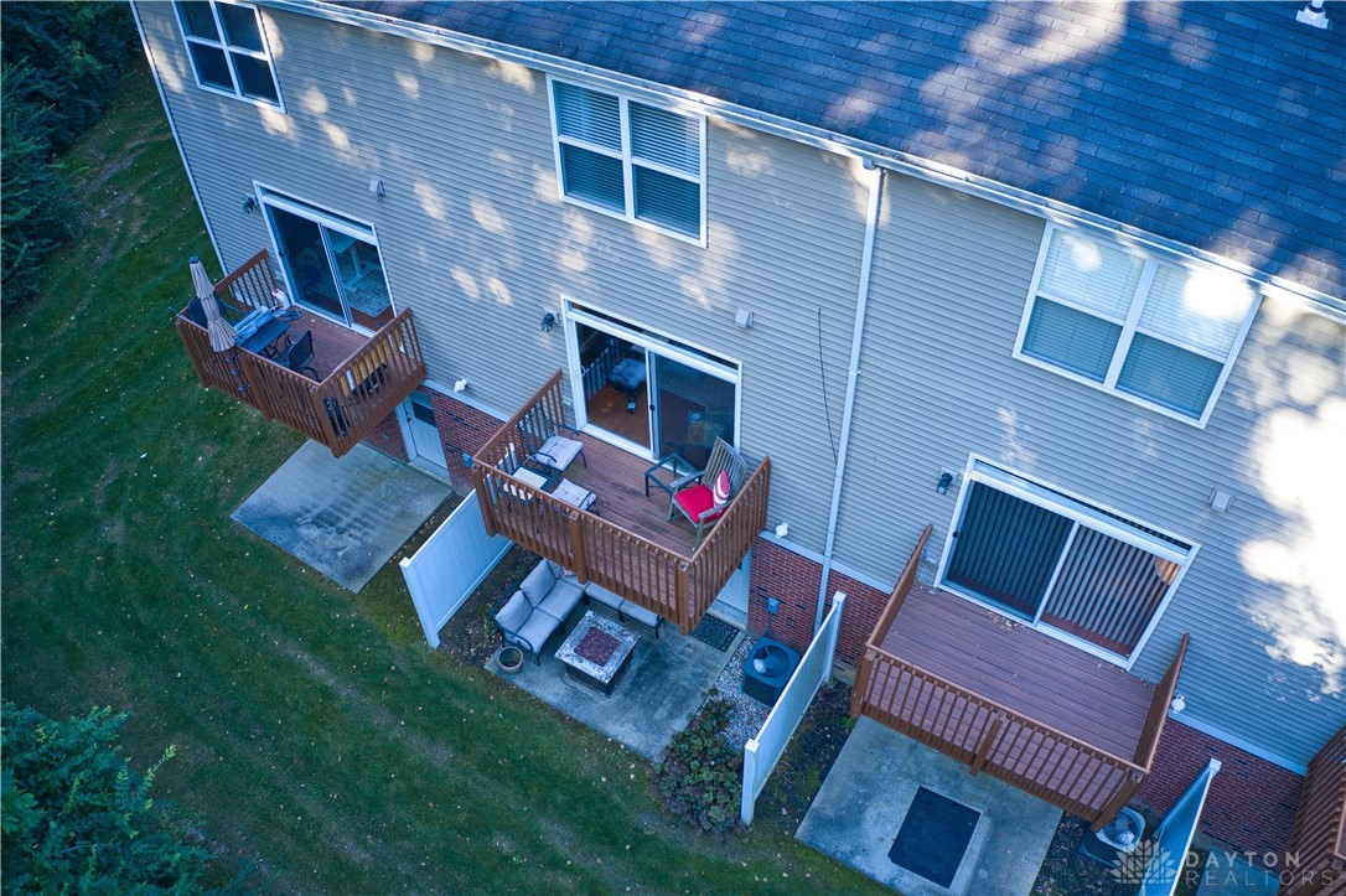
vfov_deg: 46.4
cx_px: 673
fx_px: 1046
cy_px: 448
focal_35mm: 28
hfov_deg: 65.5
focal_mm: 10.26
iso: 100
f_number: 3.5
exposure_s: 1/60
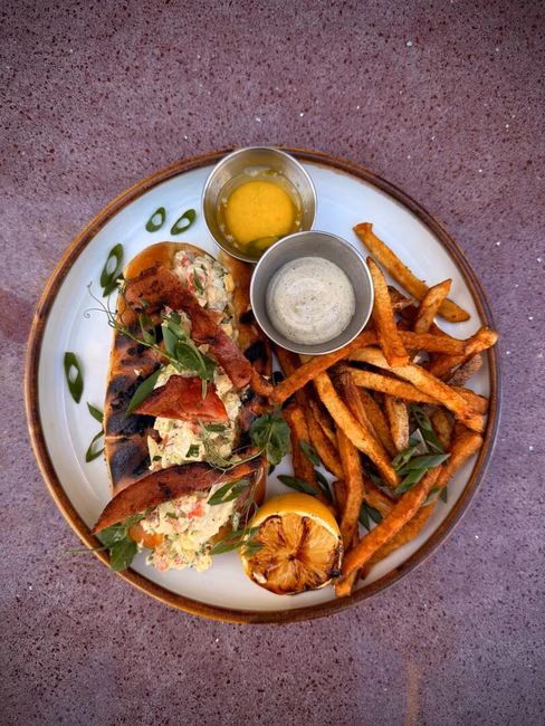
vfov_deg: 71.6
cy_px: 363
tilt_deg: -86.8
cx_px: 272
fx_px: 503
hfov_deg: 56.8
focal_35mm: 24
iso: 80
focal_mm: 6.76
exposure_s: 1/332
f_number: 1.78
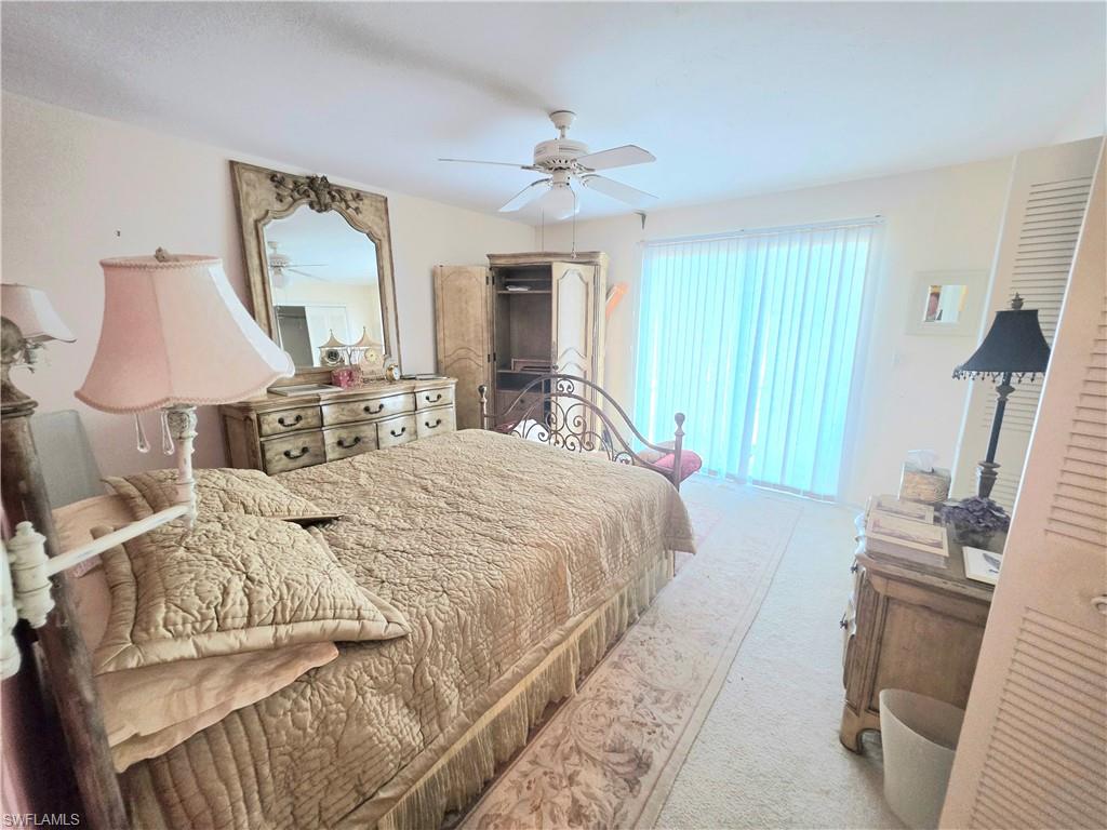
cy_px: 415
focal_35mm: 13
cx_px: 554
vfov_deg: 89.9
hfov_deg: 106.2
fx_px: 416
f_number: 1.9
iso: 200
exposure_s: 1/60.2
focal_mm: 2.2
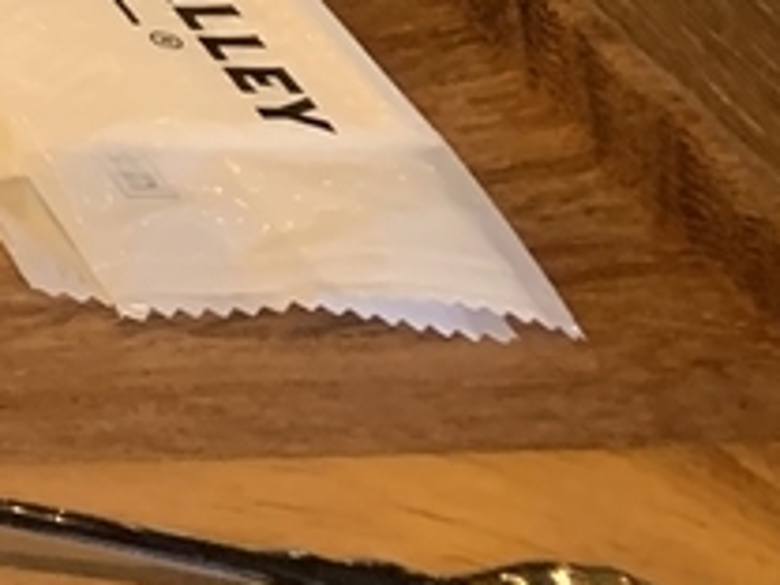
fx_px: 3380
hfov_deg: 10.4
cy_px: -810
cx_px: -1376
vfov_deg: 9.0
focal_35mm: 150
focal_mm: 4.25
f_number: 1.8
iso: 160
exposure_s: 1/50
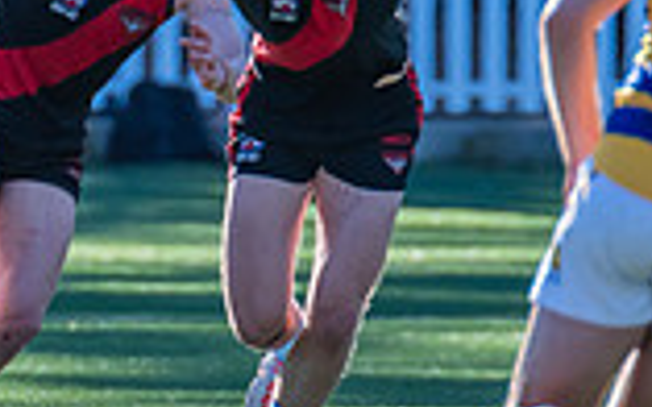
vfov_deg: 0.6
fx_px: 36787
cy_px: 160
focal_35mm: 2071
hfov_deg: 1.0
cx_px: -216
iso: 800
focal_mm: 550
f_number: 8
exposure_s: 1/1250
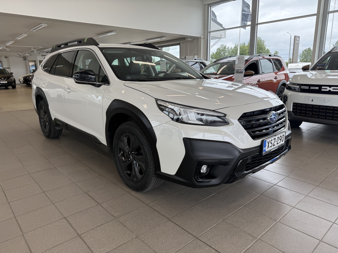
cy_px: 126
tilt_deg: -11.9
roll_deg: +0.1
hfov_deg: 71.6
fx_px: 234
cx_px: 169
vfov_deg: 56.8
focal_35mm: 24
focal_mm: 6.76
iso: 100
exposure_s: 1/317
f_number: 1.78
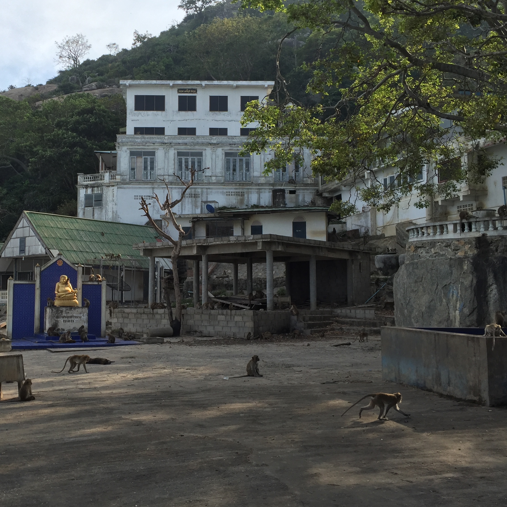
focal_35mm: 37
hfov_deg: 44.3
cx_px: 168
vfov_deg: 44.9
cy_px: 238
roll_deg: -0.8
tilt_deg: +6.4
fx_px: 613
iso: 32
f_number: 2.2
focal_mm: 4.15
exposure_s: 1/1163
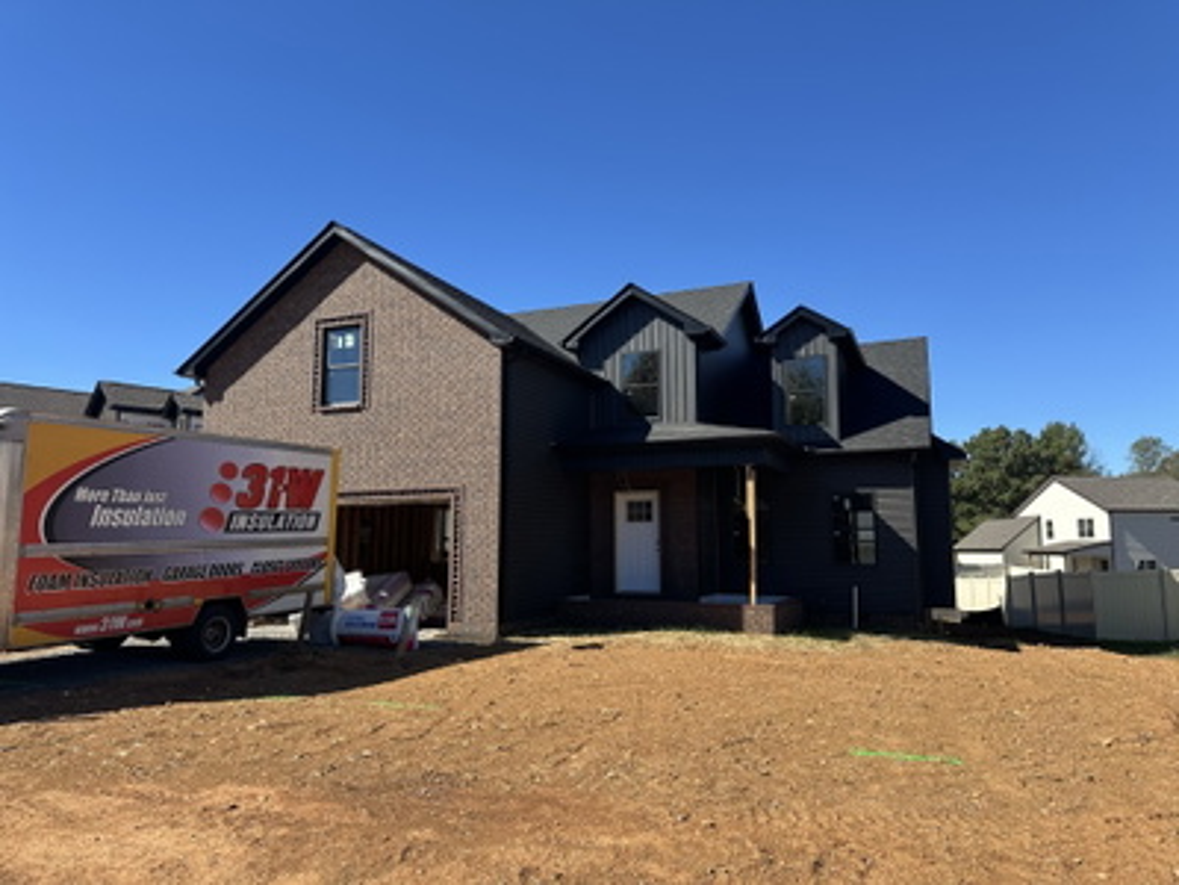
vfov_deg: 56.8
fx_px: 817
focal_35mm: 24
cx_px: 590
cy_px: 442
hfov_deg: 71.6
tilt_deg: +6.9
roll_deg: -0.1
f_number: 1.78
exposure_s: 1/2882
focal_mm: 6.86
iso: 80
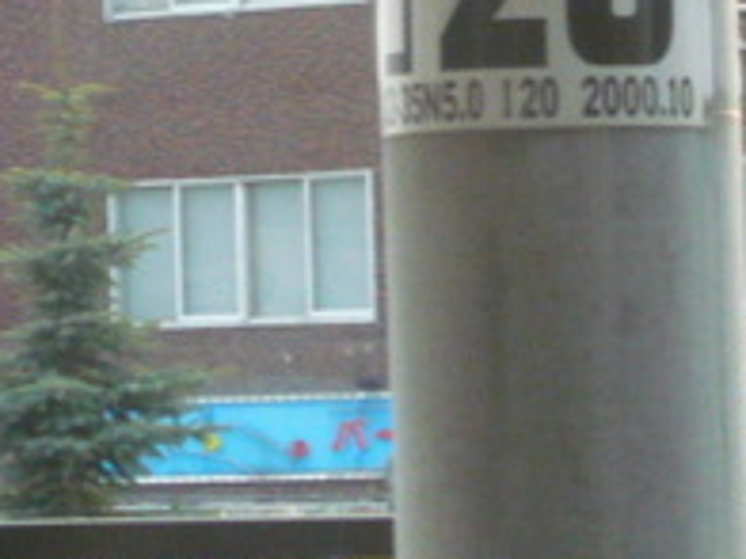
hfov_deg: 5.8
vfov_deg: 4.3
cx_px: -23
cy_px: -2
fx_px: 7392
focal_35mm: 343
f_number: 5.1
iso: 400
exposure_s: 1/60
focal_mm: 16.5
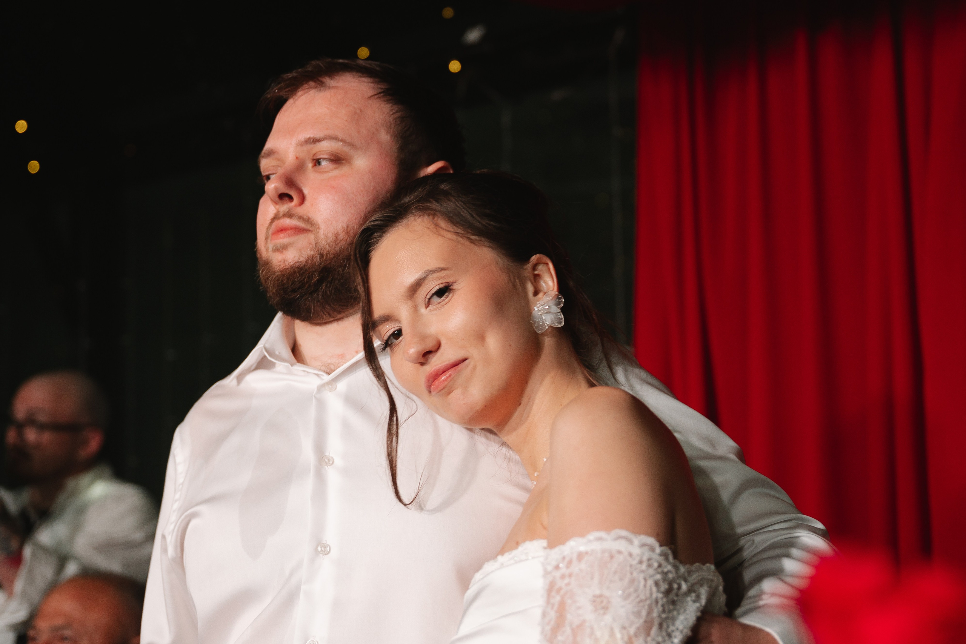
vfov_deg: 18.9
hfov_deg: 28.1
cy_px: 322
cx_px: 483
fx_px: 1932
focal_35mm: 72
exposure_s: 1/125
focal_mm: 48
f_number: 2.8
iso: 200
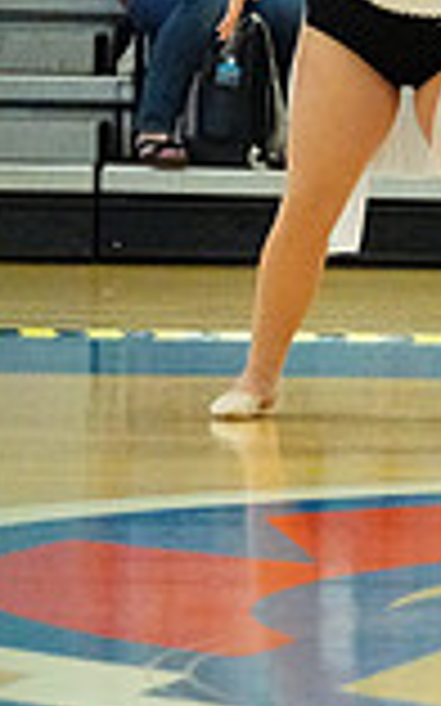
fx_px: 8912
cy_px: 97
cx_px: 1287
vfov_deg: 4.5
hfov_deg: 2.8
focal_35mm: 463
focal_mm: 123
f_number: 4
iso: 25600
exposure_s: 1/1000
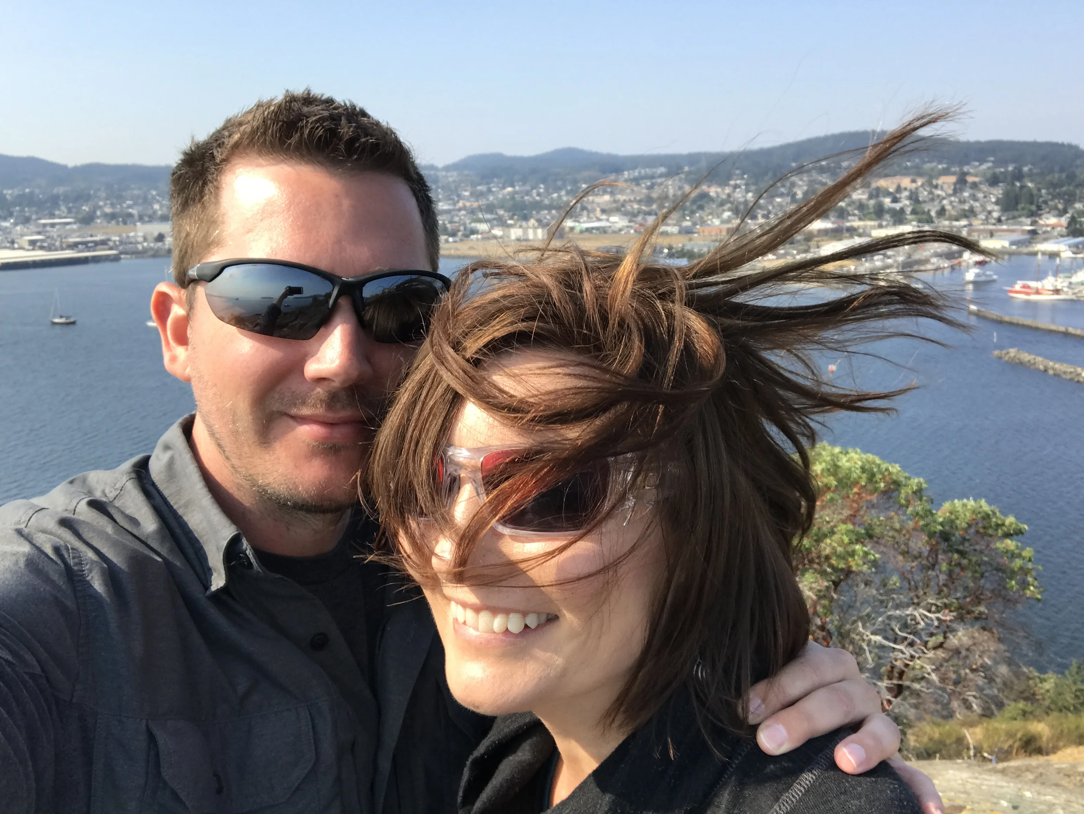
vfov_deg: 44.2
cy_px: 407
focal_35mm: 32
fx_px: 1003
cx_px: 542
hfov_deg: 56.8
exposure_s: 1/743
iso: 25
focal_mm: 2.87
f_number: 2.2
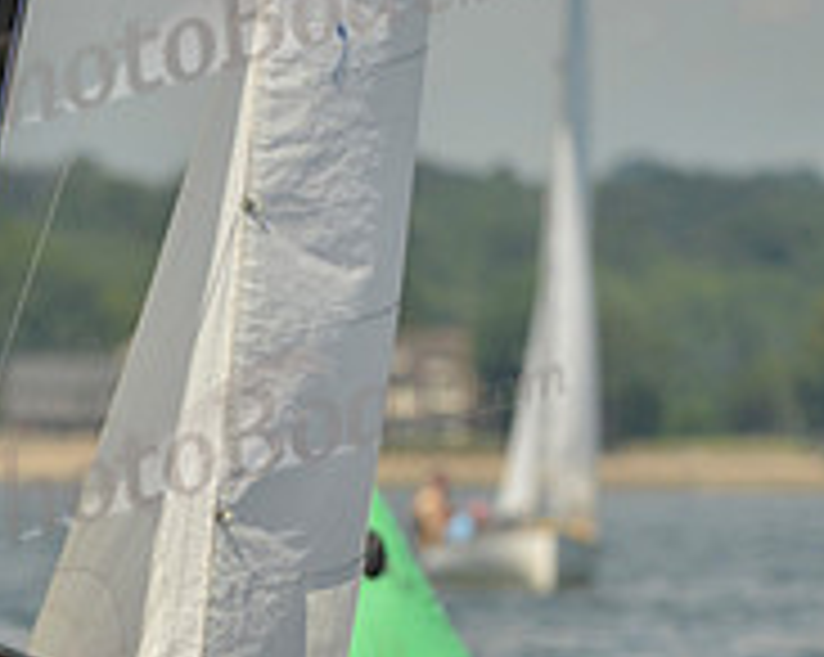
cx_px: -297
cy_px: 740
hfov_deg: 1.9
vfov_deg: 1.5
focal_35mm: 1041
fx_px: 25360
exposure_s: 1/1250
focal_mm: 350
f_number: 6.3
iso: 200
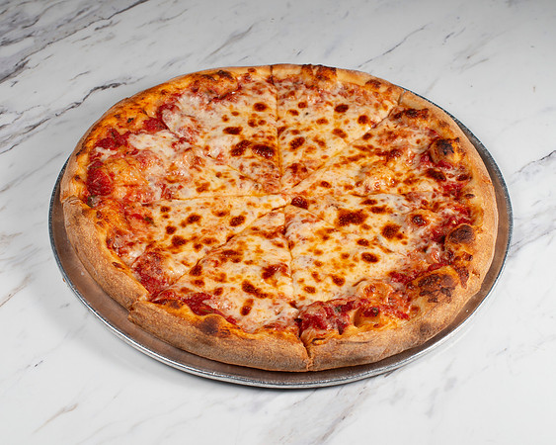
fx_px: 1137
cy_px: 233
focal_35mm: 69
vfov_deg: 22.1
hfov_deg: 27.5
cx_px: 288
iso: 200
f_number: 8
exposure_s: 1/200
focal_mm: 50
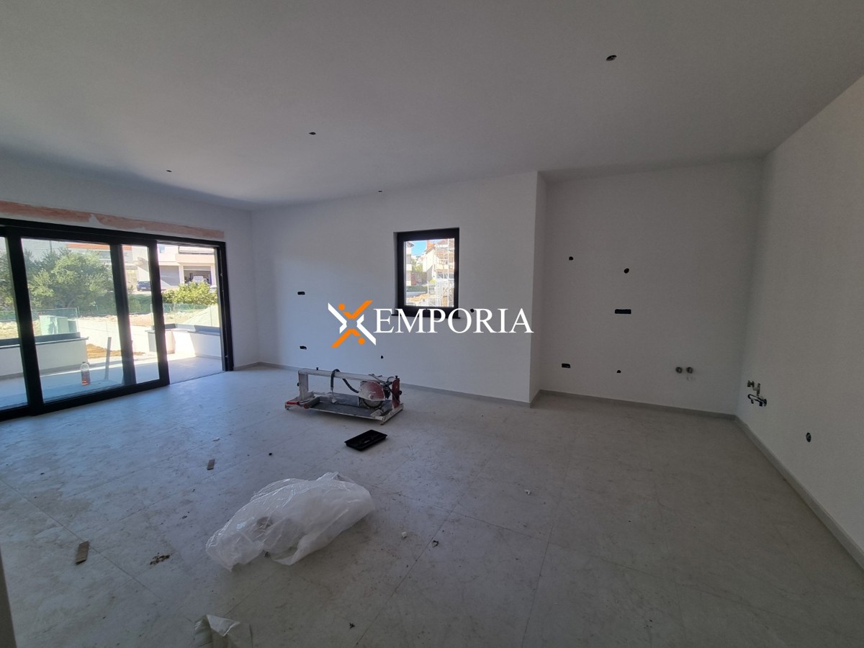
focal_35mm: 13
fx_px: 324
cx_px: 432
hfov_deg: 106.2
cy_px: 324
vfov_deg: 89.9
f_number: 2.2
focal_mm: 2.2
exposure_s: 1/143
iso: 50
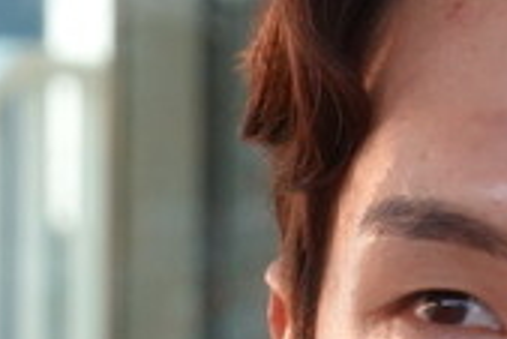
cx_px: 516
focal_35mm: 717
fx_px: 10106
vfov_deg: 1.9
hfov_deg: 2.9
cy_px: 609
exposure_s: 1/125
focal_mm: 49.7
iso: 800
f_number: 4.5
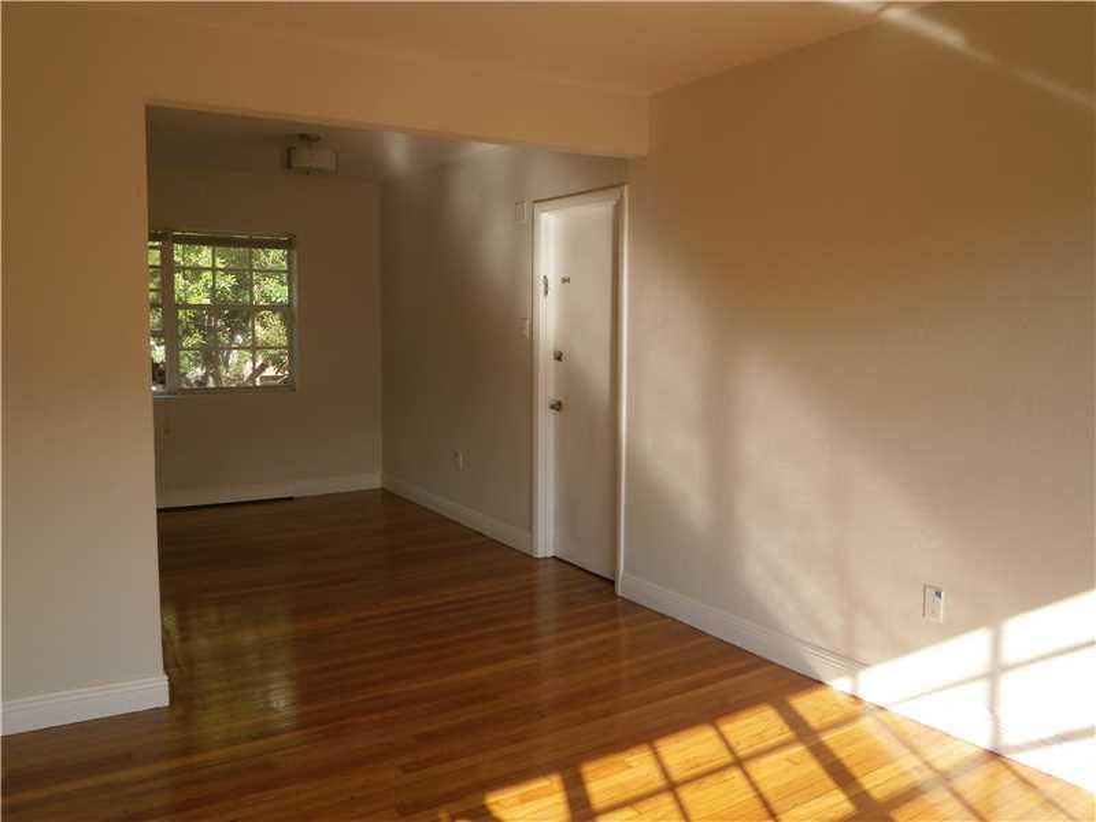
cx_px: 548
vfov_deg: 53.1
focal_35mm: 26
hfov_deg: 67.3
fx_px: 823
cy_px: 411
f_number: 2.8
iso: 100
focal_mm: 4.7
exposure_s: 1/200
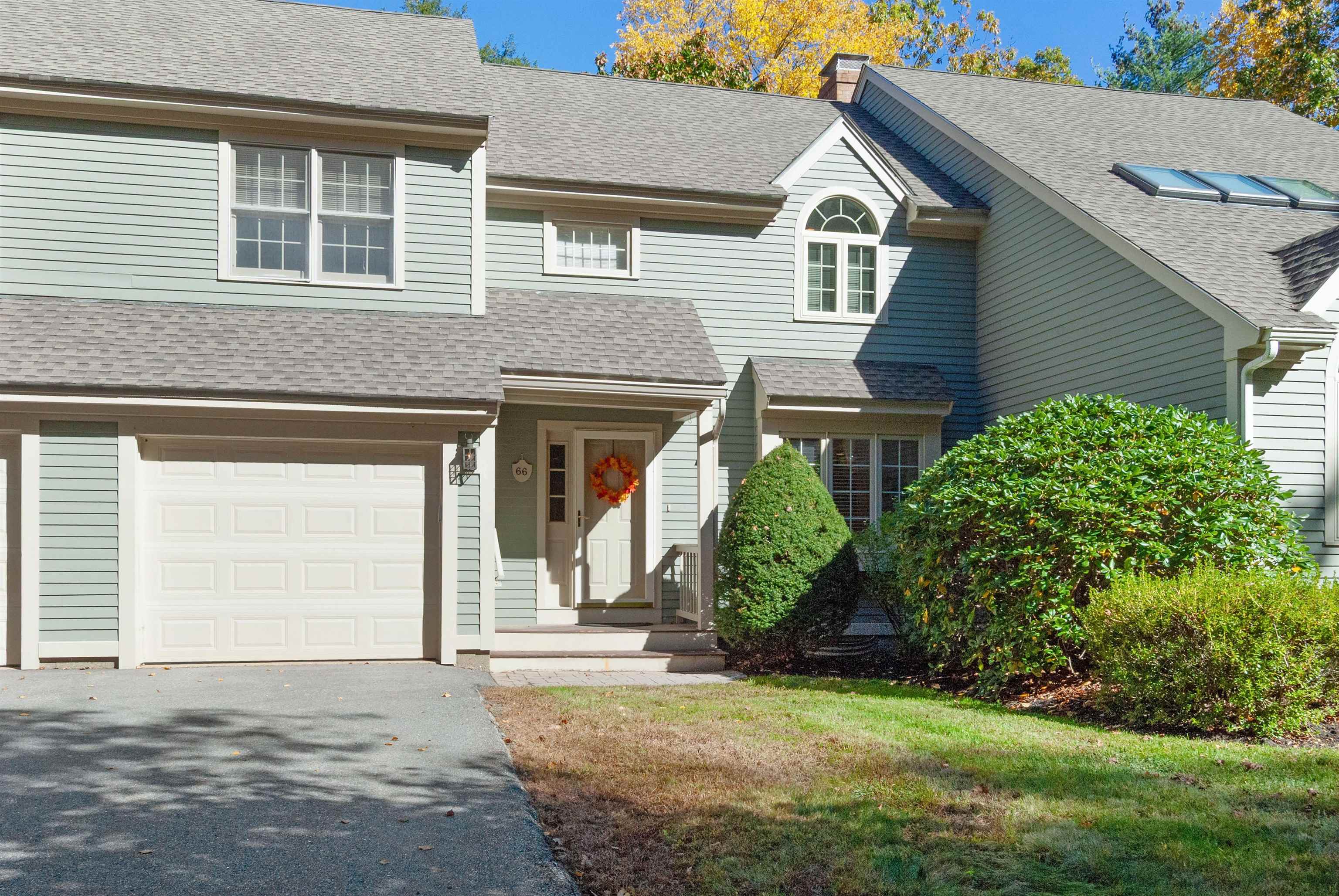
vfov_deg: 40.1
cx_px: 670
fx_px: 1229
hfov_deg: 57.2
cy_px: 448
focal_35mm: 33
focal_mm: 22
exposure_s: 1/160
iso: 200
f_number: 14
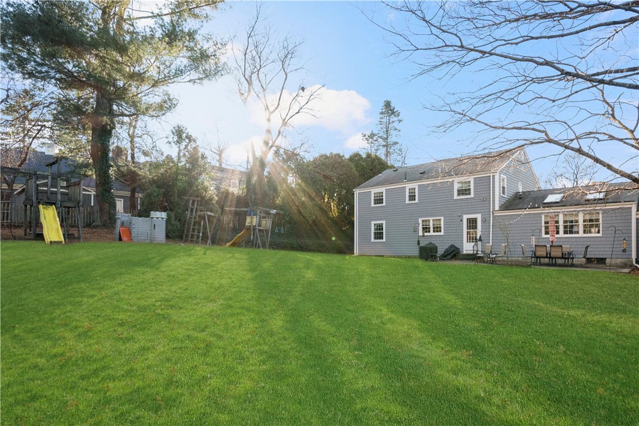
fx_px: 373
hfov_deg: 81.2
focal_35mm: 21
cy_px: 213
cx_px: 320
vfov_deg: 59.5
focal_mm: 14
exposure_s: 1/60
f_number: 14
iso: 400
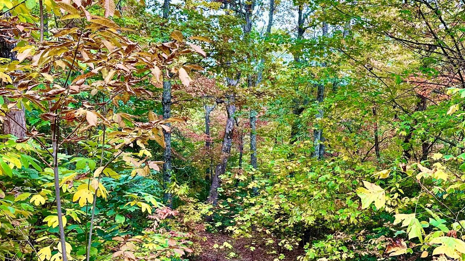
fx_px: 518
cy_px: 149
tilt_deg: -8.9
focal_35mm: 42
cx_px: 354
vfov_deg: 28.3
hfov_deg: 46.5
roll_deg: +2.0
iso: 80
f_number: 1.78
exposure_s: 1/164
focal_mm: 6.86
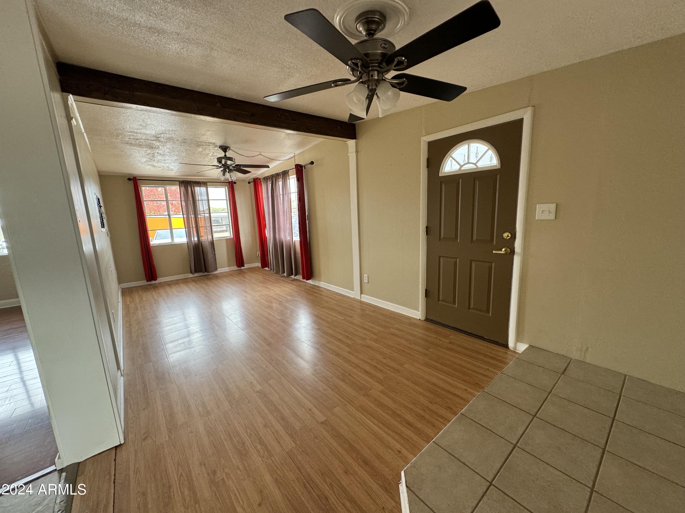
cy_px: 256
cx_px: 342
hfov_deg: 102.1
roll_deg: +2.9
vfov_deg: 85.7
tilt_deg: -9.9
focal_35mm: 14
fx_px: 277
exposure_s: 1/99
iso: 160
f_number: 2.2
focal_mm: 2.22
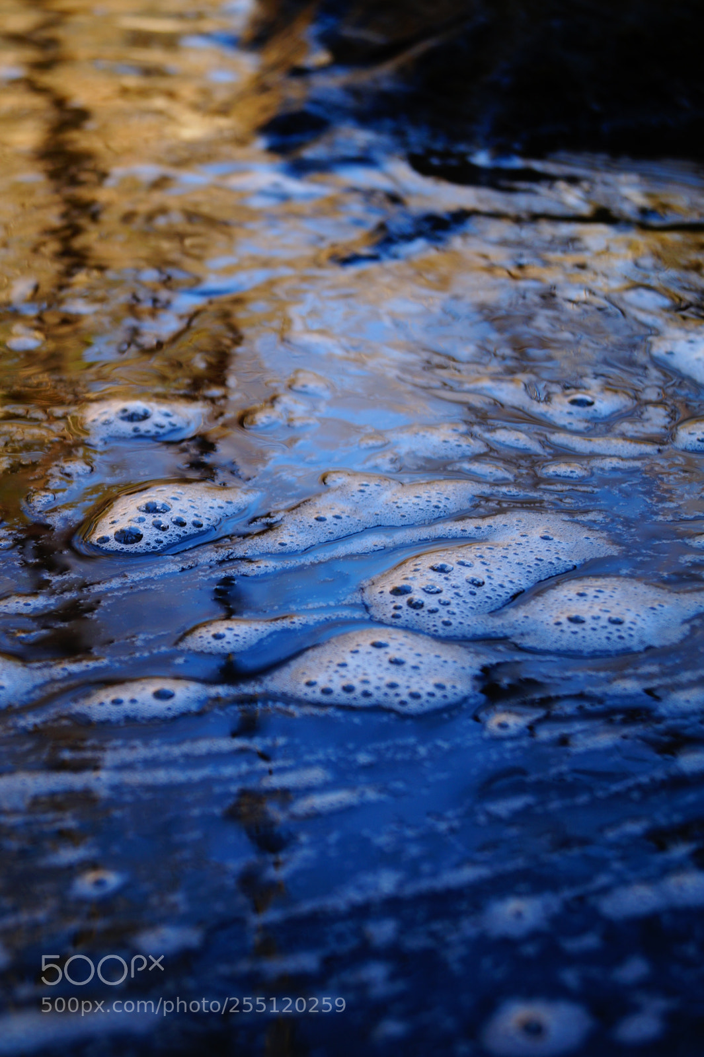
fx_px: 1542
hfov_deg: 25.7
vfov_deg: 37.9
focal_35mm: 52
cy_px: 528
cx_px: 352
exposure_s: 1/80
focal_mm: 35
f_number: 5.6
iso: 100
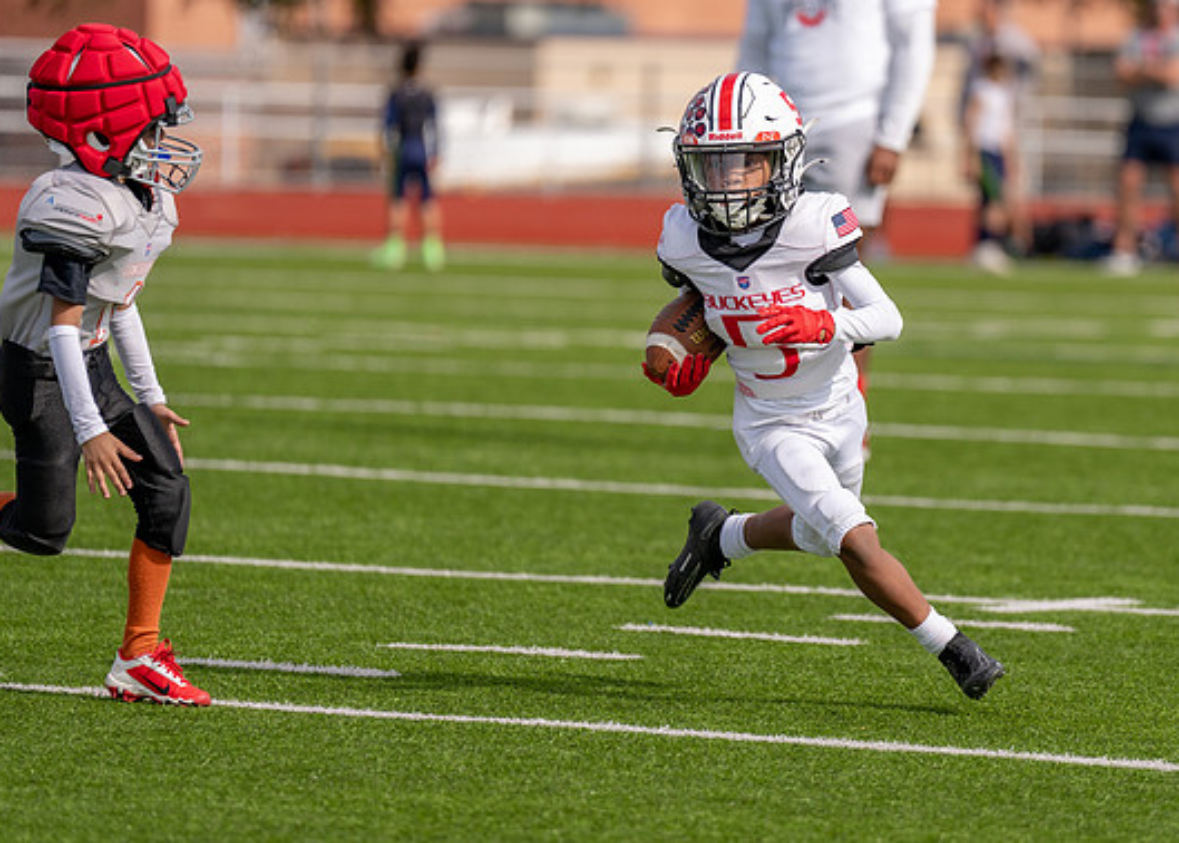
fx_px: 10917
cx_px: 795
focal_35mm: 326
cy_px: 384
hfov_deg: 6.2
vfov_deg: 4.4
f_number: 2.8
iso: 160
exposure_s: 1/3200
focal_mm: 200
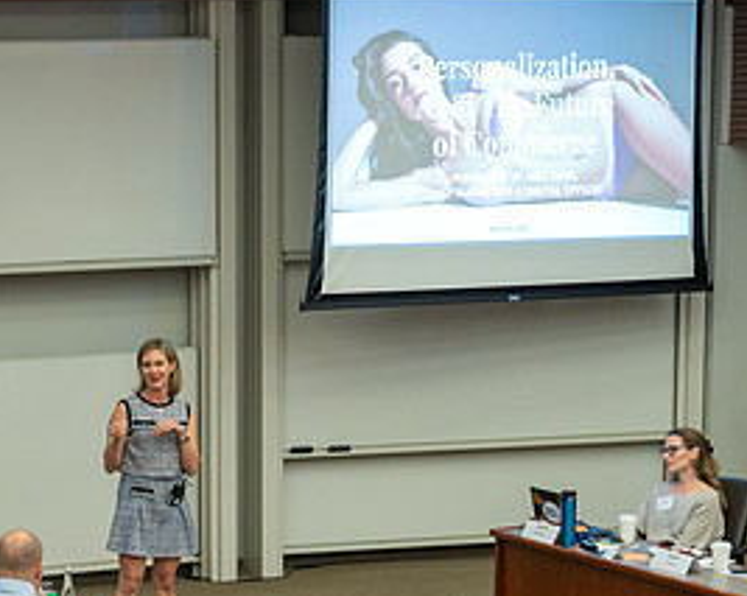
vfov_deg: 12.4
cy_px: 553
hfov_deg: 15.5
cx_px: 80
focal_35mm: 123
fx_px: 2716
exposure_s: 1/80
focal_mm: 55
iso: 1250
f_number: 4
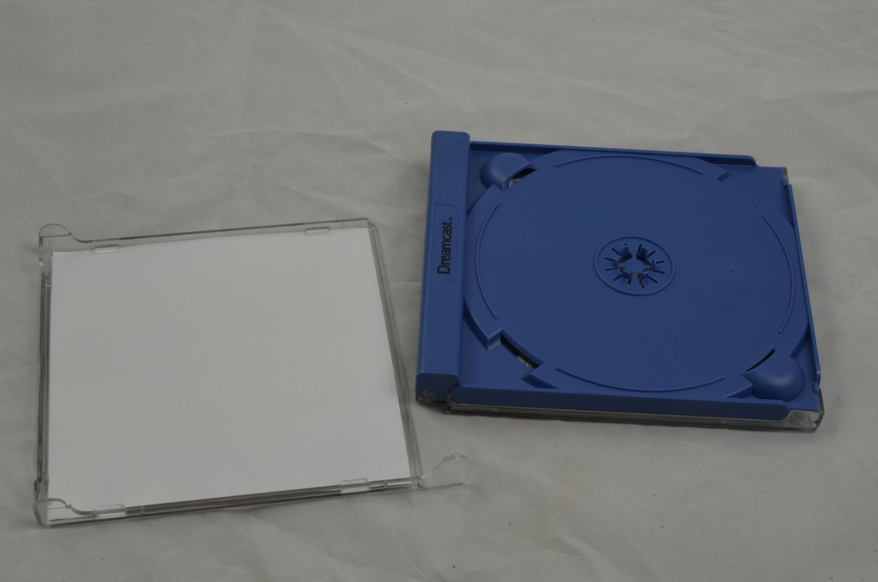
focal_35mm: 60
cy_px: 291
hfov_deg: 33.5
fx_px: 1461
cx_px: 439
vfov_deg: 22.5
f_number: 20
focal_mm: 40
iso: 100
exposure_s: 1/3
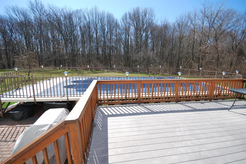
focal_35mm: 15
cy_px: 82
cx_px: 123
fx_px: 103
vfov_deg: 77.5
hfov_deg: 100.3
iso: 100
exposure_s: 1/200
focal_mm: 10
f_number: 7.1
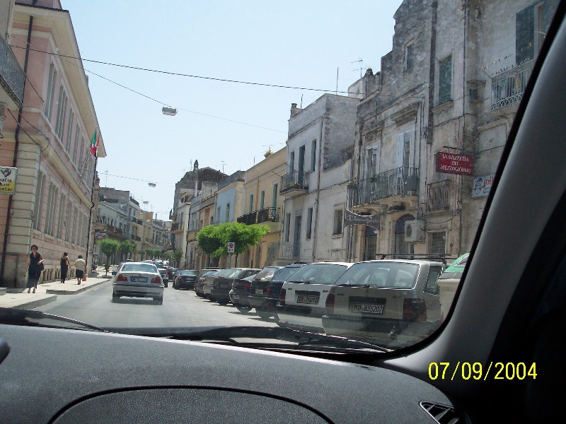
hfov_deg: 49.0
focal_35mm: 38
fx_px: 621
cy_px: 212
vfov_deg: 37.7
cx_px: 283
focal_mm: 8
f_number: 4.8
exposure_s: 1/500
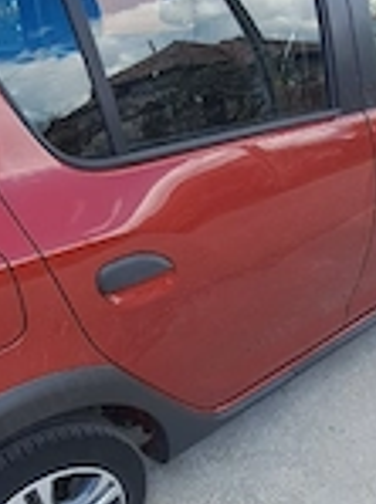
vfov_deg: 49.8
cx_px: 176
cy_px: 399
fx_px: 509
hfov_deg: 40.5
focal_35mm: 35
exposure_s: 1/323
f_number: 2.2
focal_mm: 1.42
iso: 40
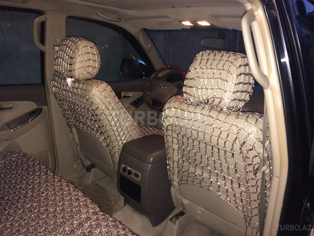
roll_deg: -0.8
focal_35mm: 29
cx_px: 157
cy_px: 118
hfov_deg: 61.7
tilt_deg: -16.3
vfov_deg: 48.2
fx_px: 263
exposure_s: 1/17
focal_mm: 4.15
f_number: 2.2
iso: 250
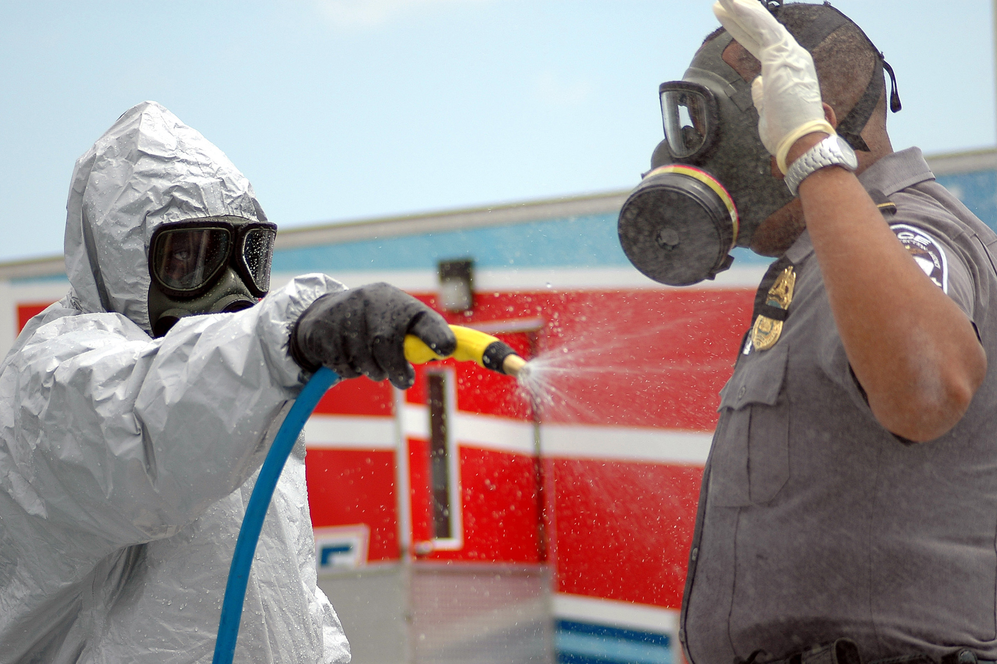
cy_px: 332
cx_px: 498
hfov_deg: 13.7
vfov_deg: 9.1
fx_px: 4152
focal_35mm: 150
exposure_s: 1/640
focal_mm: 100
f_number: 6.3
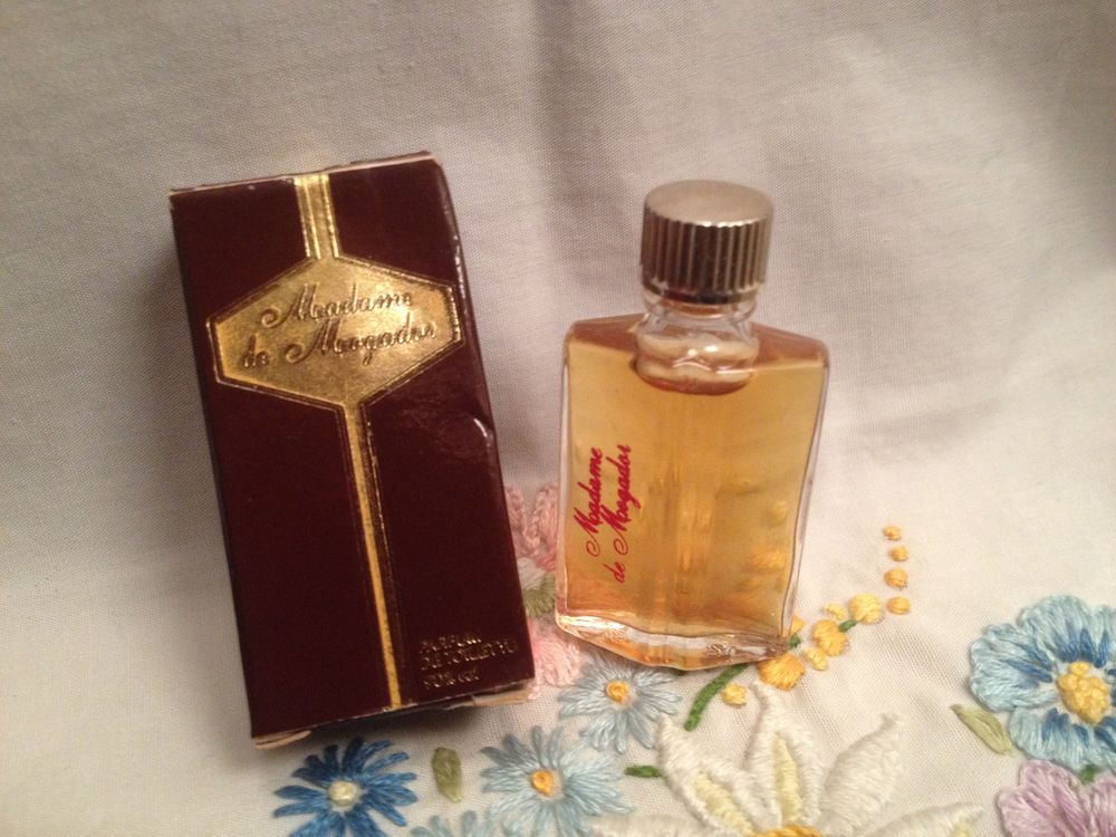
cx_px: 558
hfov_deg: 52.6
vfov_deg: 40.7
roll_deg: -0.3
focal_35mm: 35
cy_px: 418
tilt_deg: -38.1
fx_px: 1128
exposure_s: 1/20
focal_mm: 4.28
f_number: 2.4
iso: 250
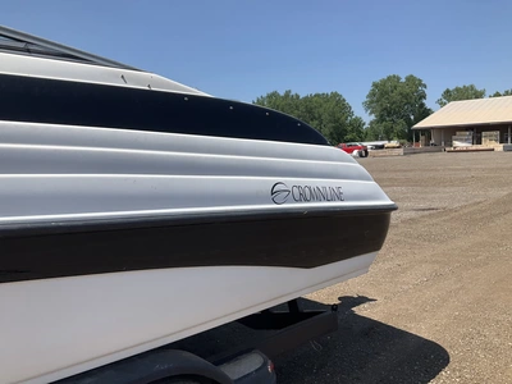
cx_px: 256
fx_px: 429
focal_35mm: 29
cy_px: 192
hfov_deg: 61.7
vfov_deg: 48.2
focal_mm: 3
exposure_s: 1/1675
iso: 25
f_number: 1.8
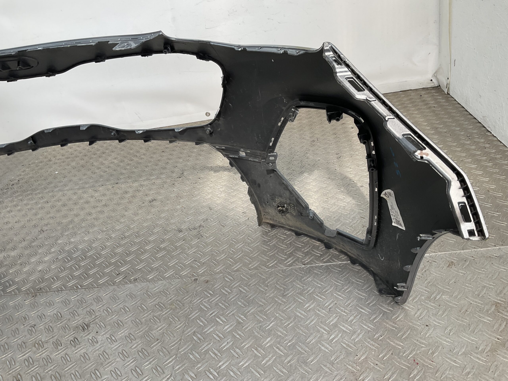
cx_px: 254
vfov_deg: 48.2
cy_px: 190
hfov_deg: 61.7
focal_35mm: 29
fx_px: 426
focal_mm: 3
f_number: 1.8
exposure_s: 1/171
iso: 16
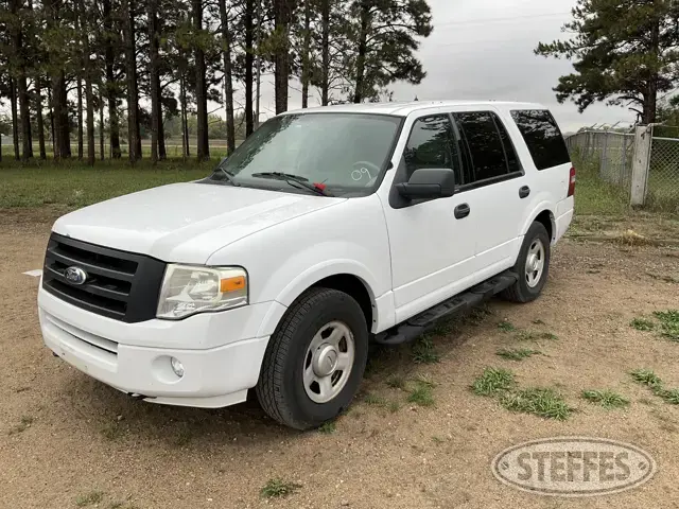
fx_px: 569
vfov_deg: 48.2
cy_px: 254
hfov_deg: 61.7
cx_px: 340
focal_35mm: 29
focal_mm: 3
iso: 20
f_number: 1.8
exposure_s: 1/182
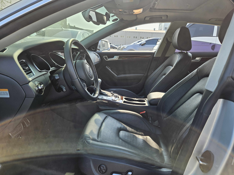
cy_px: 88
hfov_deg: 73.9
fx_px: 155
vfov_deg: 58.9
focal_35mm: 23
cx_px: 117
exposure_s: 1/529
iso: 32
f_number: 1.8
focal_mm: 5.4
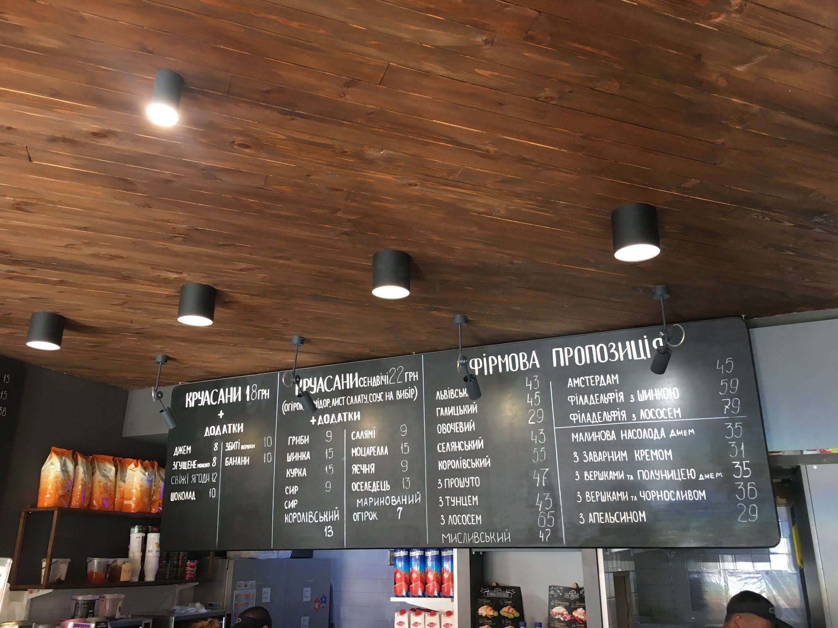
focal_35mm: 29
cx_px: 419
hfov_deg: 61.7
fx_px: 702
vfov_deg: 48.2
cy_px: 314
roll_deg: -0.7
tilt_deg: +19.2
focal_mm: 4.15
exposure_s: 1/33
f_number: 2.2
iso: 80
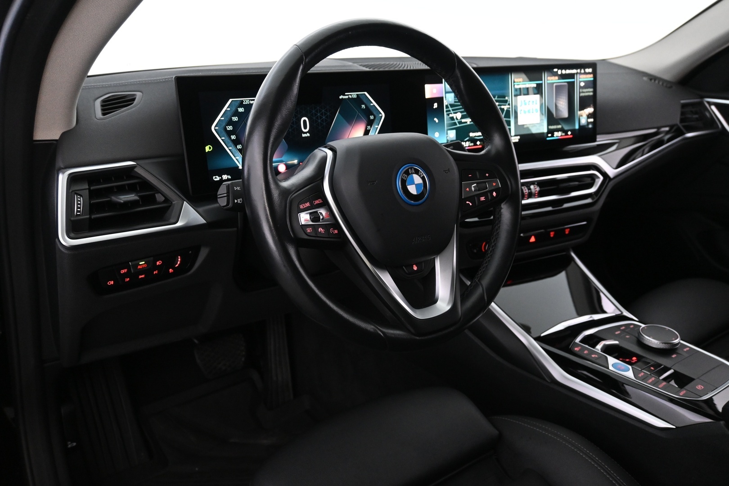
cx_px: 364
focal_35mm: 30
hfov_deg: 61.9
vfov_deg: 43.6
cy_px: 243
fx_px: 607
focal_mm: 20
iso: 2200
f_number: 3.8
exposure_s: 1/30
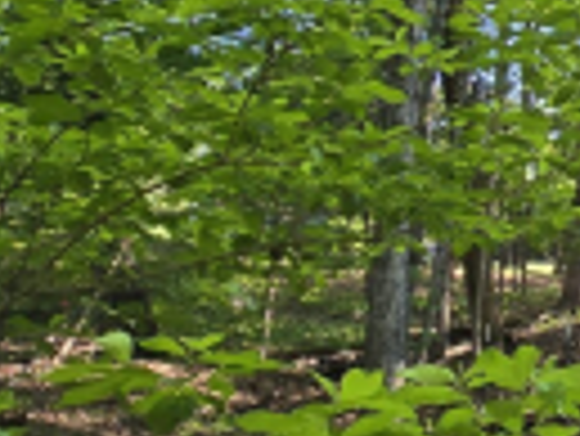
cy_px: 135
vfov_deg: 21.9
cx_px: 1108
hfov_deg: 19.4
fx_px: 1124
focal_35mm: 67
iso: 50
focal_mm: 2.2
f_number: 2.2
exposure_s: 1/122
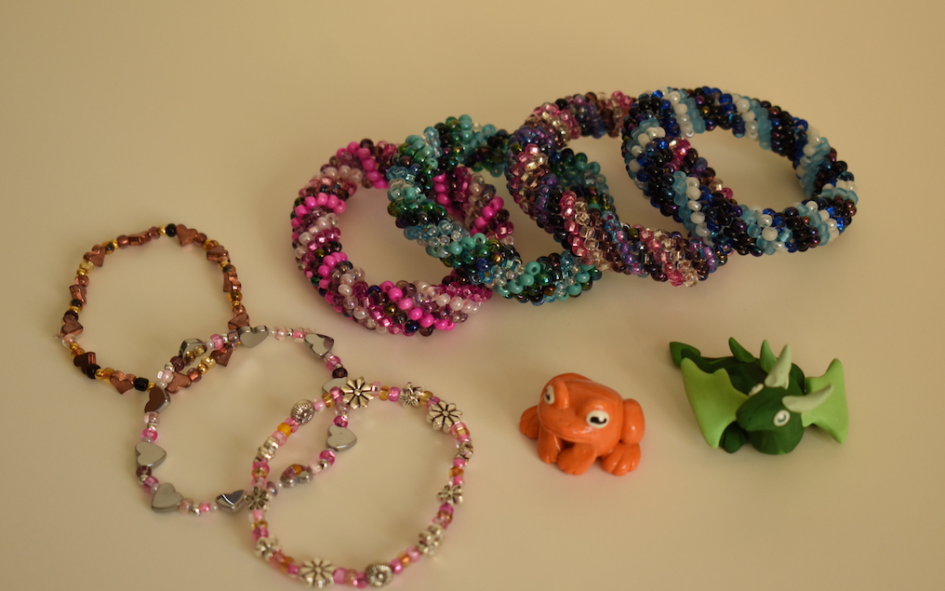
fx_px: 1906
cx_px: 475
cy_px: 309
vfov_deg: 17.6
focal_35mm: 74
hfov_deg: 27.8
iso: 640
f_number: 5.3
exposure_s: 1/80
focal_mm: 48
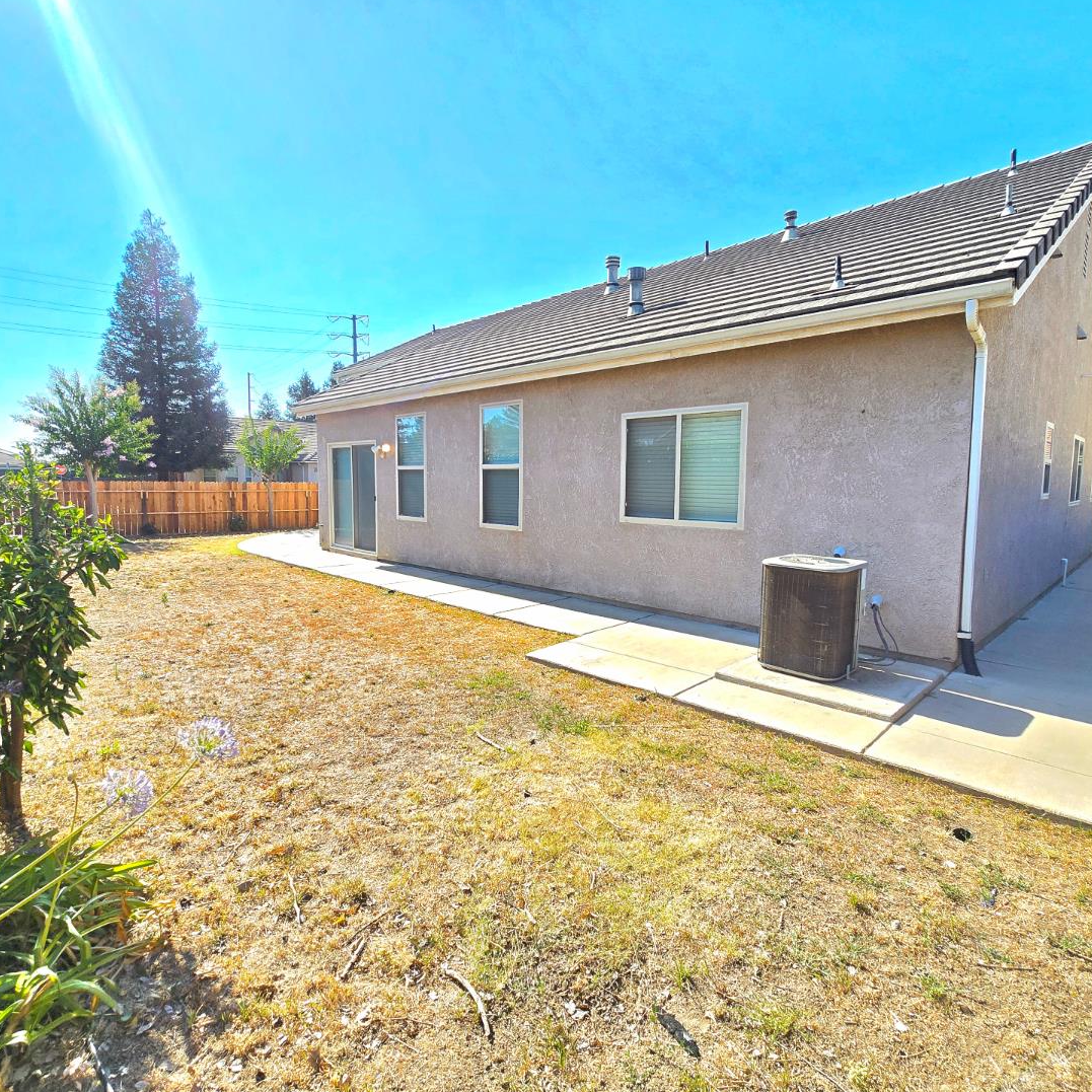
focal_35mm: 16
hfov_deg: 87.4
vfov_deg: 87.4
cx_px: 547
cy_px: 545
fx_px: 571
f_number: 2.2
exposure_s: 1/1667
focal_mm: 2.2
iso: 50
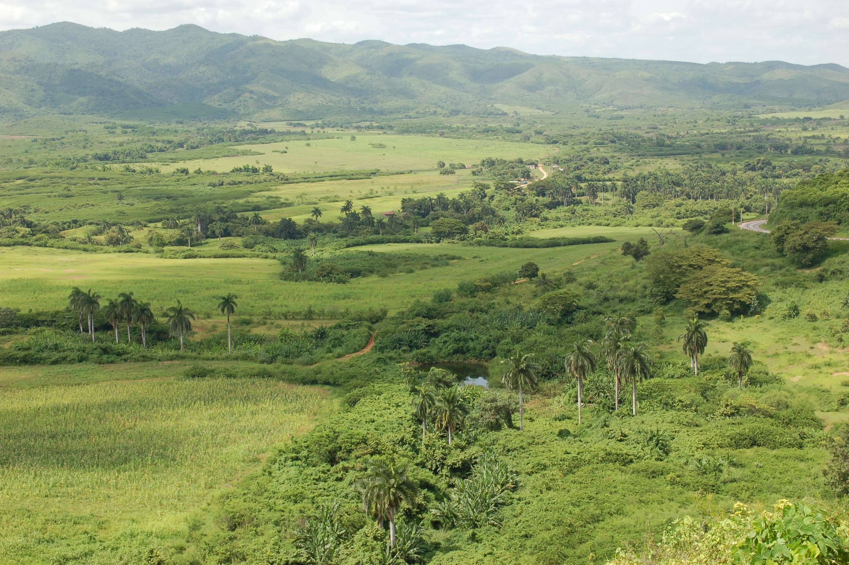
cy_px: 282
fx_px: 1272
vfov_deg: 25.0
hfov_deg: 36.9
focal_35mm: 54
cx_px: 424
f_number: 8
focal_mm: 36
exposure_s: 1/250
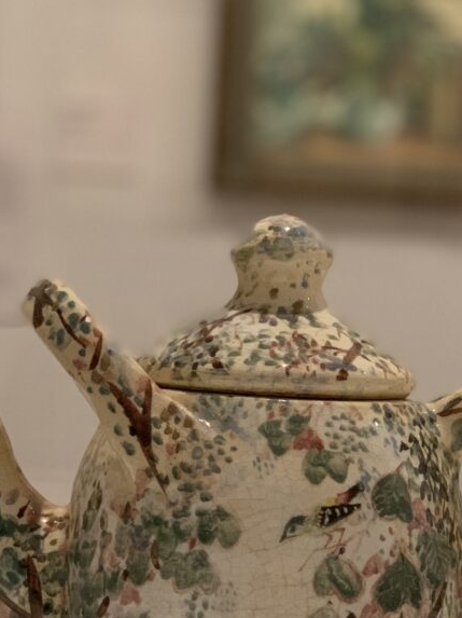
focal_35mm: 93
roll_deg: -3.0
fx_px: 1657
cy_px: 503
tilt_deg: -5.3
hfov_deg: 15.9
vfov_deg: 20.8
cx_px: 239
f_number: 2.4
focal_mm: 6
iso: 250
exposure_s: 1/50
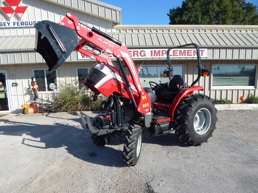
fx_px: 164
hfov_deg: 76.4
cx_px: 129
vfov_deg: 61.1
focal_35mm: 22
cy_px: 96
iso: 125
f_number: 6
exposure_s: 1/400
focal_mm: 4
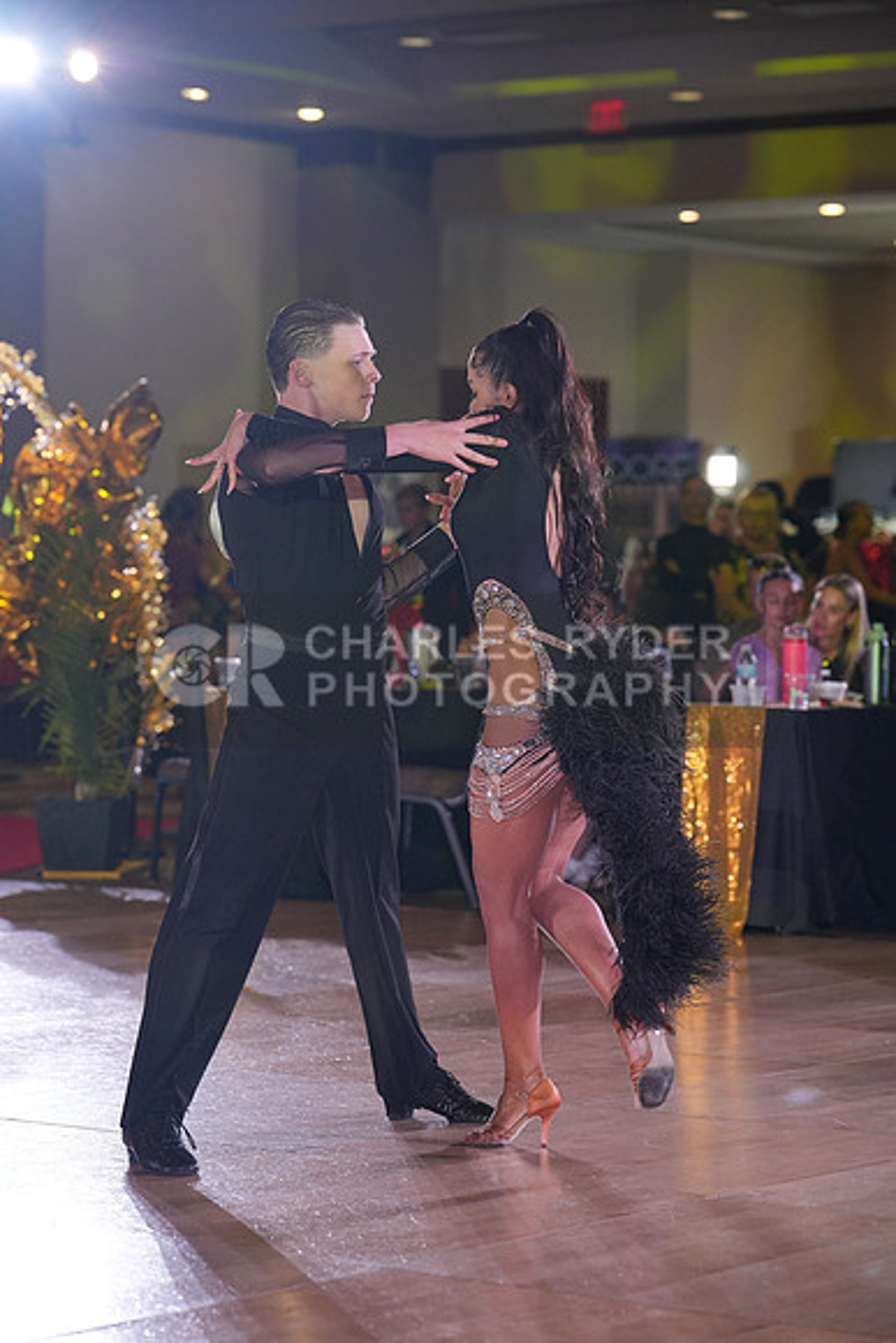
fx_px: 3955
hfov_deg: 12.9
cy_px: 672
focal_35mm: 106
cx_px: 448
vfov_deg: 19.3
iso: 1250
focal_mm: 106
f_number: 4
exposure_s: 1/400
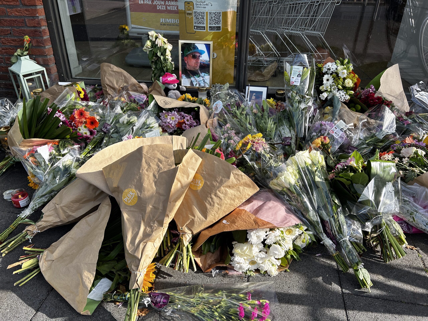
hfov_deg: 67.3
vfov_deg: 53.1
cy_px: 160
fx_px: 321
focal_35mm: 26
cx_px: 214
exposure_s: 1/1621
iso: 50
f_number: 1.5
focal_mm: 5.7
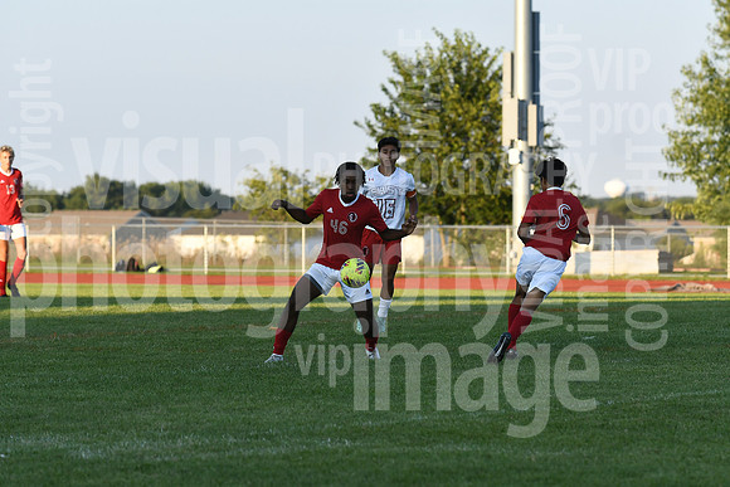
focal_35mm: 180
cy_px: 244
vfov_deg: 7.6
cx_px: 365
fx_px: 3651
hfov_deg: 11.4
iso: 360
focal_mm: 120
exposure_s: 1/1250
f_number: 4
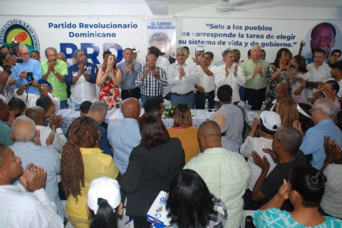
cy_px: 114
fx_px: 314
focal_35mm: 33
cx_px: 171
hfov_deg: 57.2
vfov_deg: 40.0
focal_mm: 22
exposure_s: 1/60
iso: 800
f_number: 5
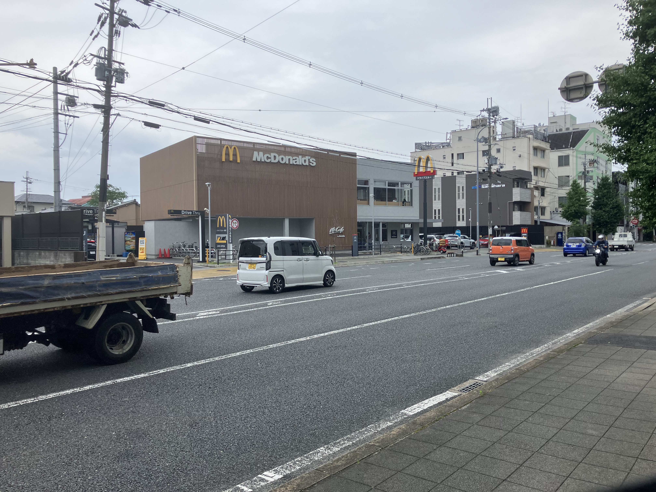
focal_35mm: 28
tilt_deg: -0.6
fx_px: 531
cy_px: 246
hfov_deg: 63.4
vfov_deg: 49.7
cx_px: 328
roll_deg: -1.1
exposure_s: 1/1350
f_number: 1.8
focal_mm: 3.99
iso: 32
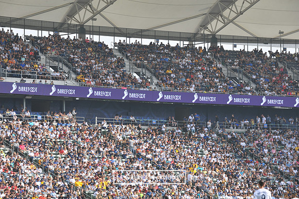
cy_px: 100
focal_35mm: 150
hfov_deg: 13.7
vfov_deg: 9.1
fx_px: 1245
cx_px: 150
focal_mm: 150
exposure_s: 1/320
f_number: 9
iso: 250
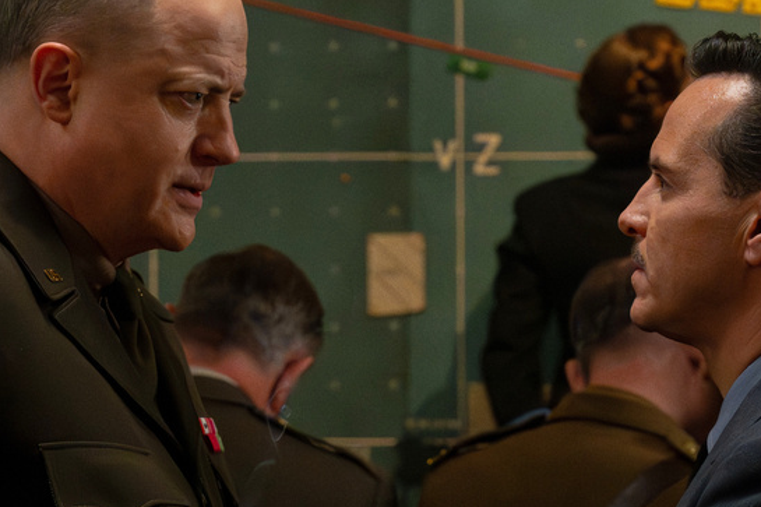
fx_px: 3930
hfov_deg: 11.1
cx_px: 356
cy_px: 373
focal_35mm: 186
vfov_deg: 7.4
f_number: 5
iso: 6400
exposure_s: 1/160
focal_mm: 66
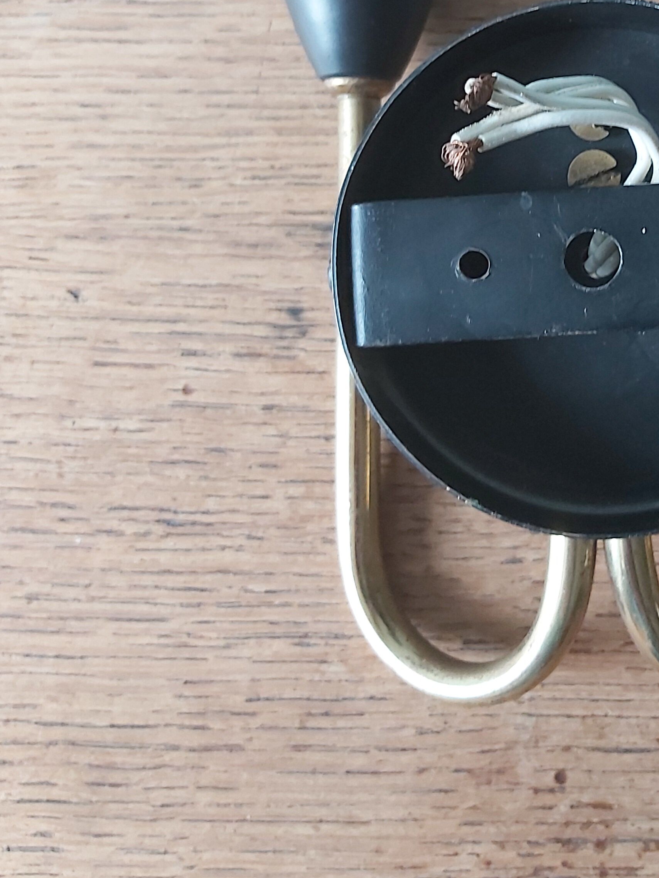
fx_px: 1168
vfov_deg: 39.5
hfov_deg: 30.3
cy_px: 164
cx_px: 577
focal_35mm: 46
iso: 250
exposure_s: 1/30
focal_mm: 3.92
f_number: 1.7
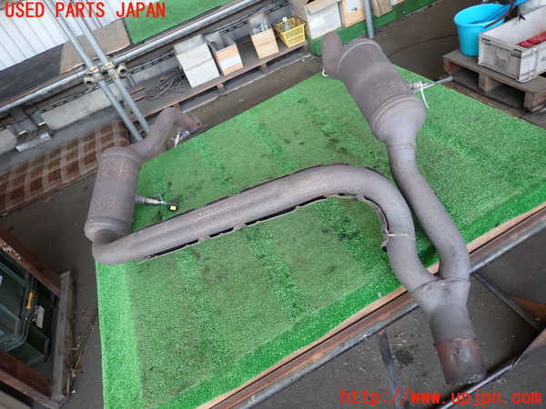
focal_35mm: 25
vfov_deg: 54.9
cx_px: 273
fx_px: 394
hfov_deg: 69.4
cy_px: 204
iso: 100
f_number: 2
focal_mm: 4.5
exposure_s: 1/100
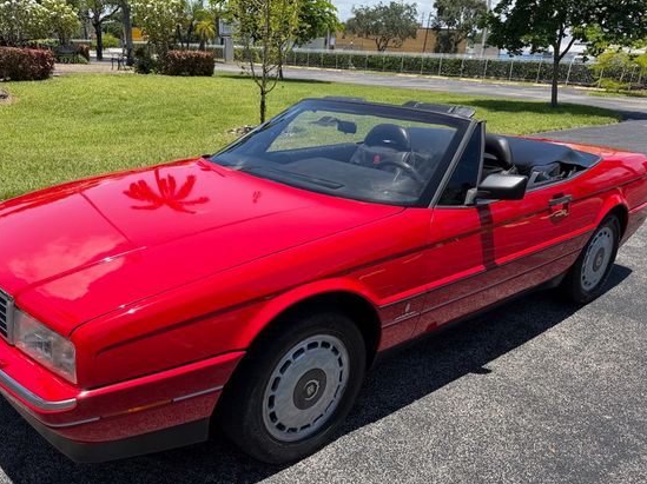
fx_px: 523
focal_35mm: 28
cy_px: 265
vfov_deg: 49.6
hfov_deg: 63.4
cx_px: 298
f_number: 1.78
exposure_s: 1/2445
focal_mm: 6.76
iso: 80
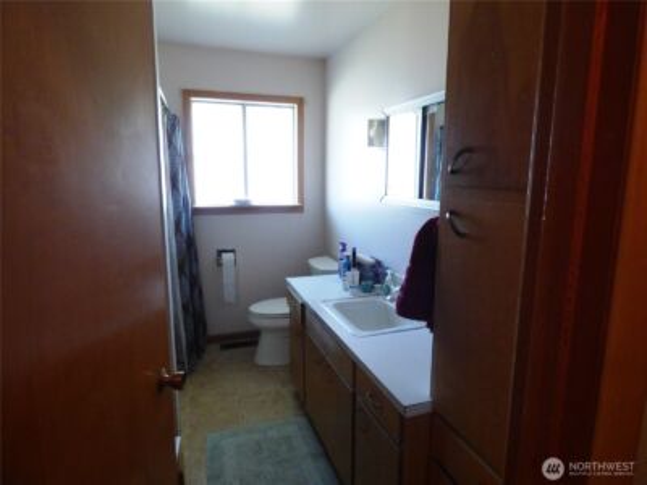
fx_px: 374
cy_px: 242
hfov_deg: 81.7
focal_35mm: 20
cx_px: 324
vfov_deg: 66.0
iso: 400
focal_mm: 3.58
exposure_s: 1/60
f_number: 2.8
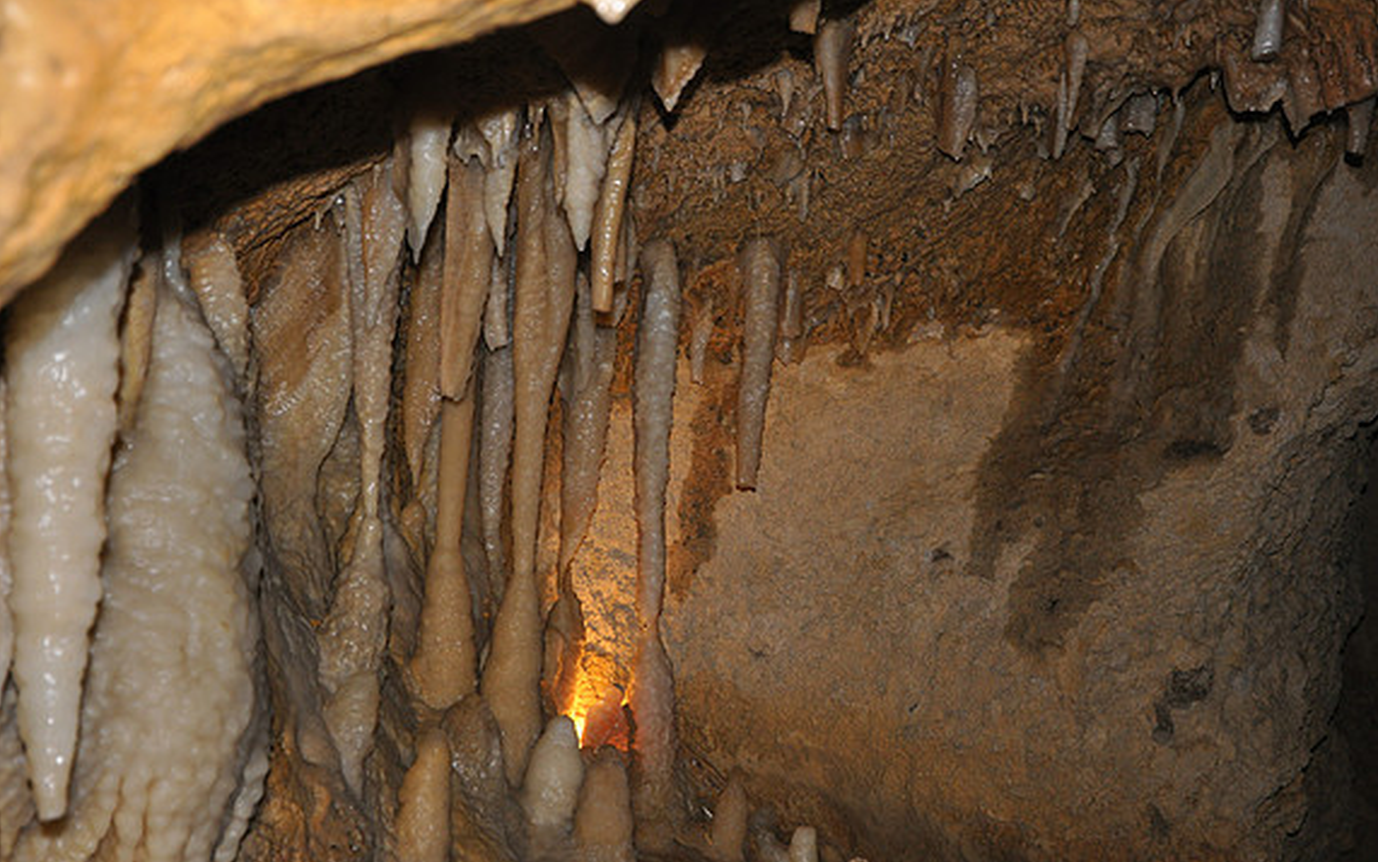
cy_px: 421
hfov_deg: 33.0
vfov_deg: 21.0
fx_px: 2329
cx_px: 697
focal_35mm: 62
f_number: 4.5
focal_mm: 40
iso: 800
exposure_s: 1/60
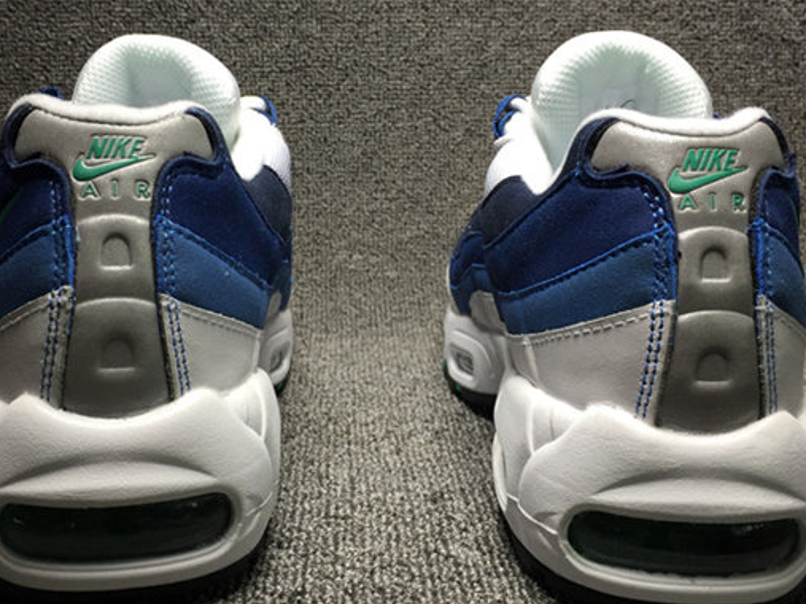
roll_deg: -0.4
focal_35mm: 40
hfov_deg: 46.8
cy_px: 297
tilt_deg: -14.1
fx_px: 931
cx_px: 380
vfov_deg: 35.9
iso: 50
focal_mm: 4.15
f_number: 2.2
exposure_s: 1/100
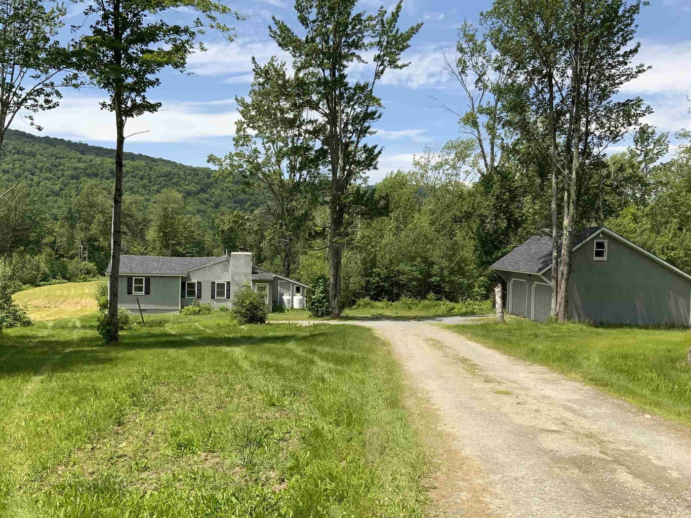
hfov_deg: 53.9
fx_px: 679
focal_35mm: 34
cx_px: 334
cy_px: 272
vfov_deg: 41.8
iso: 16
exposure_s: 1/1730
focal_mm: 3
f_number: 1.8
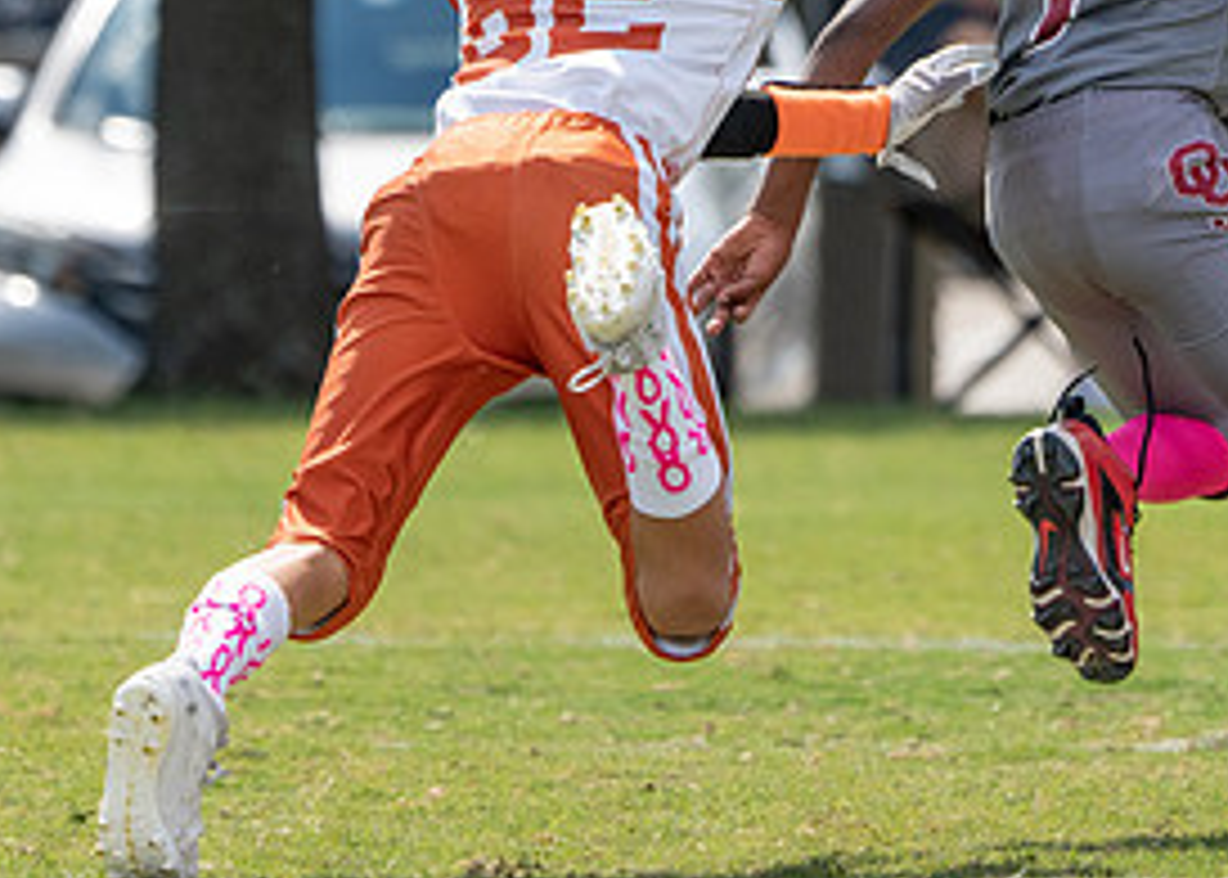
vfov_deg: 1.9
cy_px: 63
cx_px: 936
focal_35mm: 775
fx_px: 27029
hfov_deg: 2.6
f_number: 5.6
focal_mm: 274
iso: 500
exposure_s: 1/2500
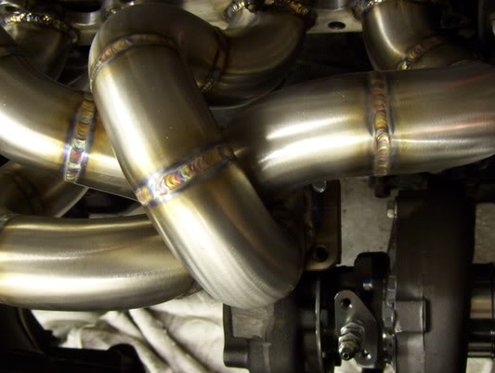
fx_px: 773
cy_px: 204
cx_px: 252
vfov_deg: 27.1
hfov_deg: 35.5
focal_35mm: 54
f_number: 2.7
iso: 160
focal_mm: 6
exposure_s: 1/8
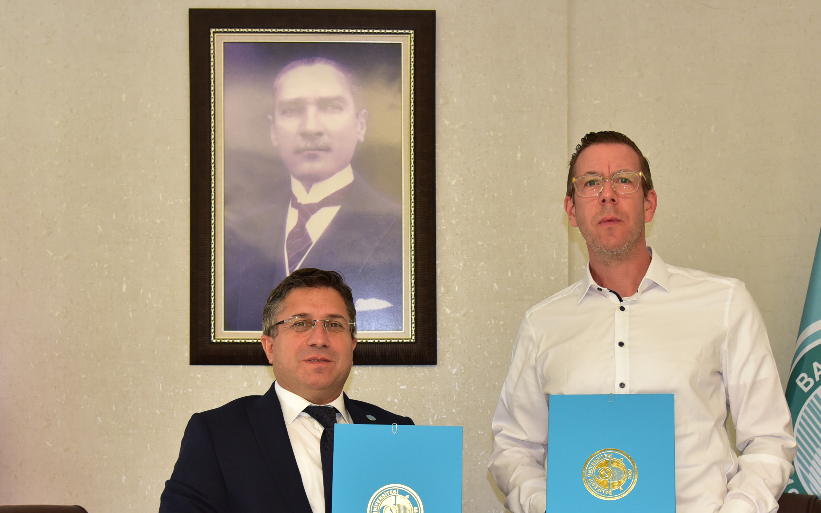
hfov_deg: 33.0
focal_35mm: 62
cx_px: 410
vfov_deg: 20.8
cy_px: 382
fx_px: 1387
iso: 1100
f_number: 5
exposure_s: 1/200
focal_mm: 38
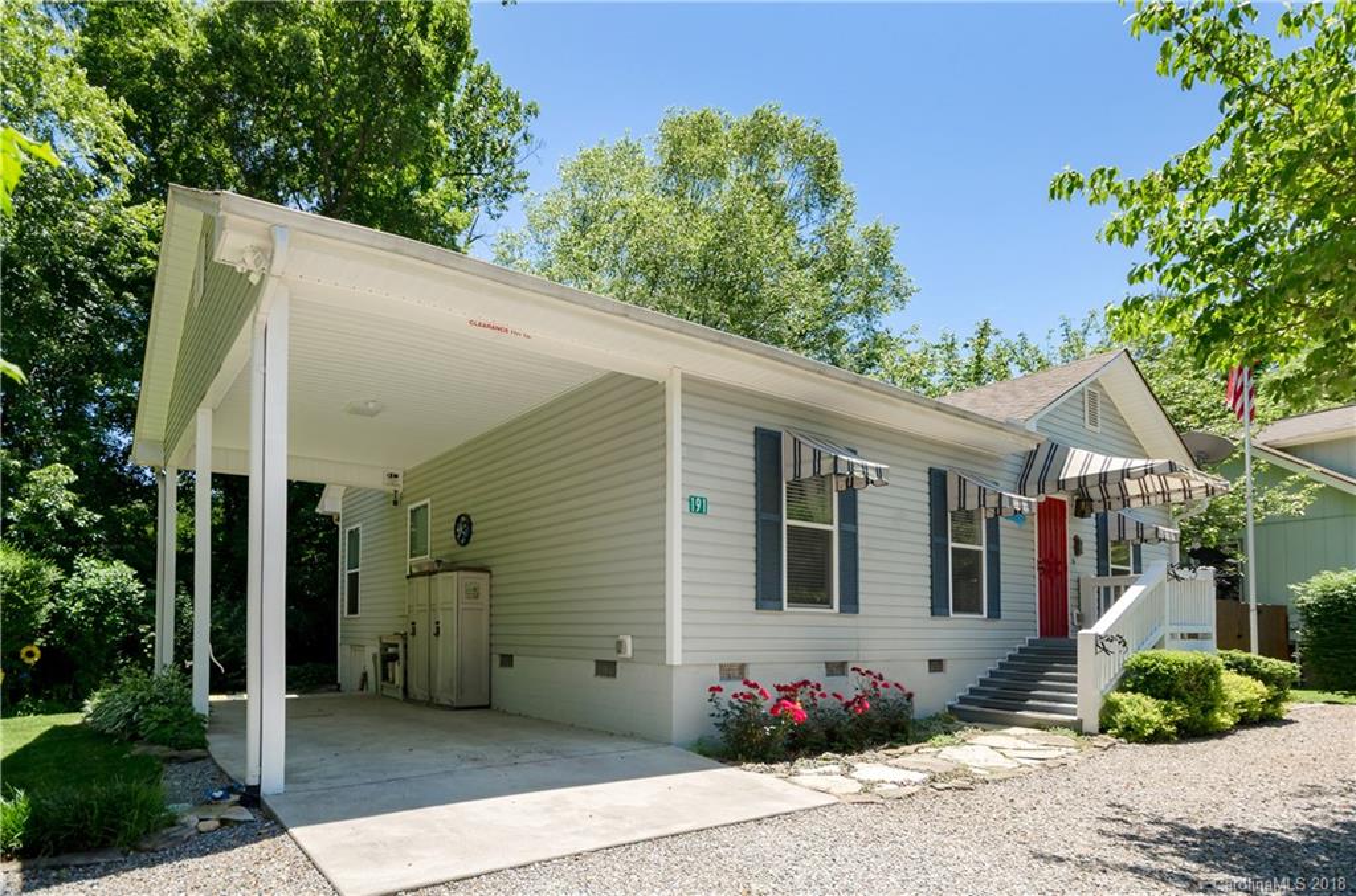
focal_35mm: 15
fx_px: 564
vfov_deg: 77.0
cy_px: 448
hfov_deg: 100.5
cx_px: 678
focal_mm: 10
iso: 200
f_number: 9
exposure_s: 1/320
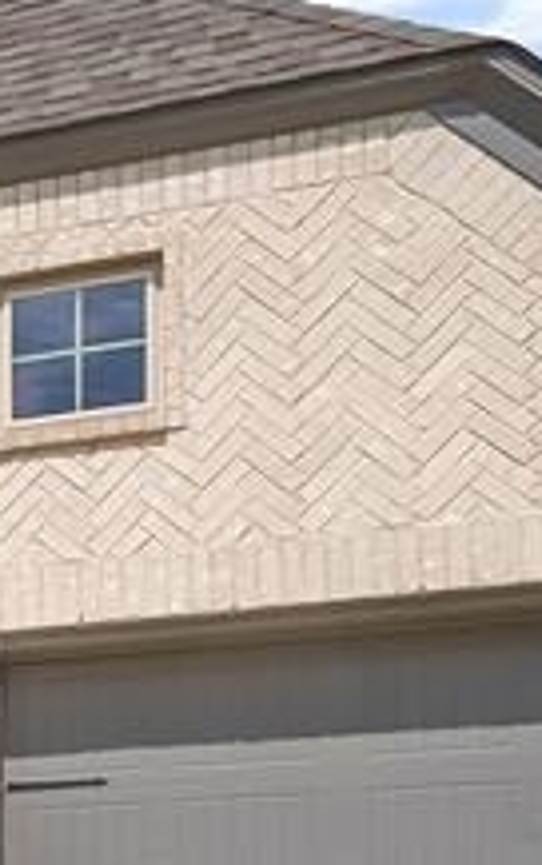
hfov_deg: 13.0
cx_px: -753
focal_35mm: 77
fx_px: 1816
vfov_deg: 23.9
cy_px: 1090
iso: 100
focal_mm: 16
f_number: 9
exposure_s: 1/1000
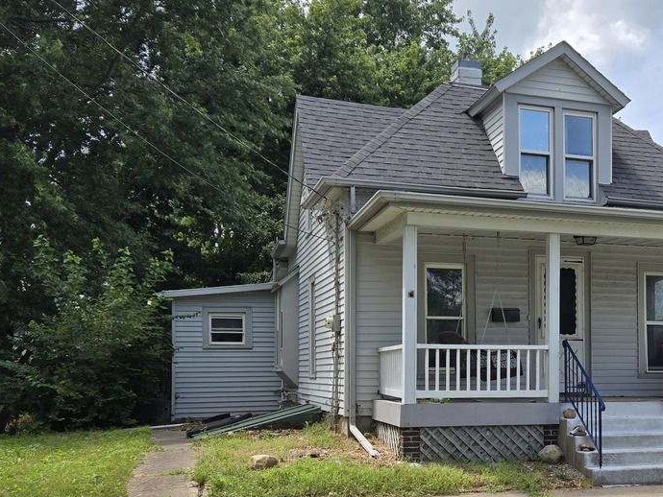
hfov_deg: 37.9
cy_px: 380
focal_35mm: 48
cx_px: 548
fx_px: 920
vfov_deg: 29.7
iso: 25
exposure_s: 1/1290
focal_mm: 5.4
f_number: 1.8
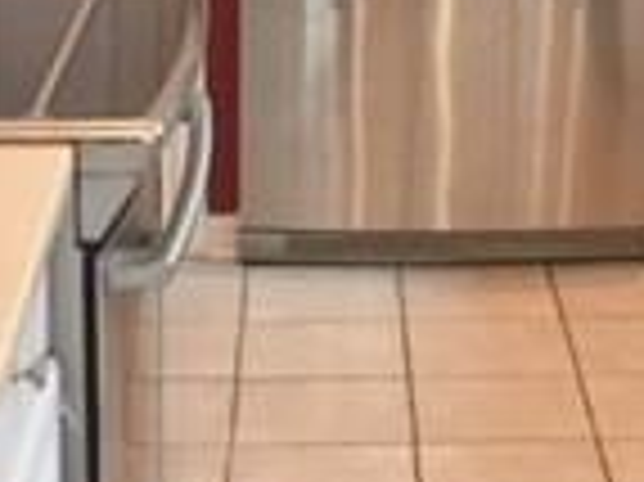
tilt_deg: -9.1
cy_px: -99
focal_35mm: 130
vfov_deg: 11.2
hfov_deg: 15.1
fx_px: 2417
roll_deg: -1.7
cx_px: 522
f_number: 2.2
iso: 125
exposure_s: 1/30
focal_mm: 4.15
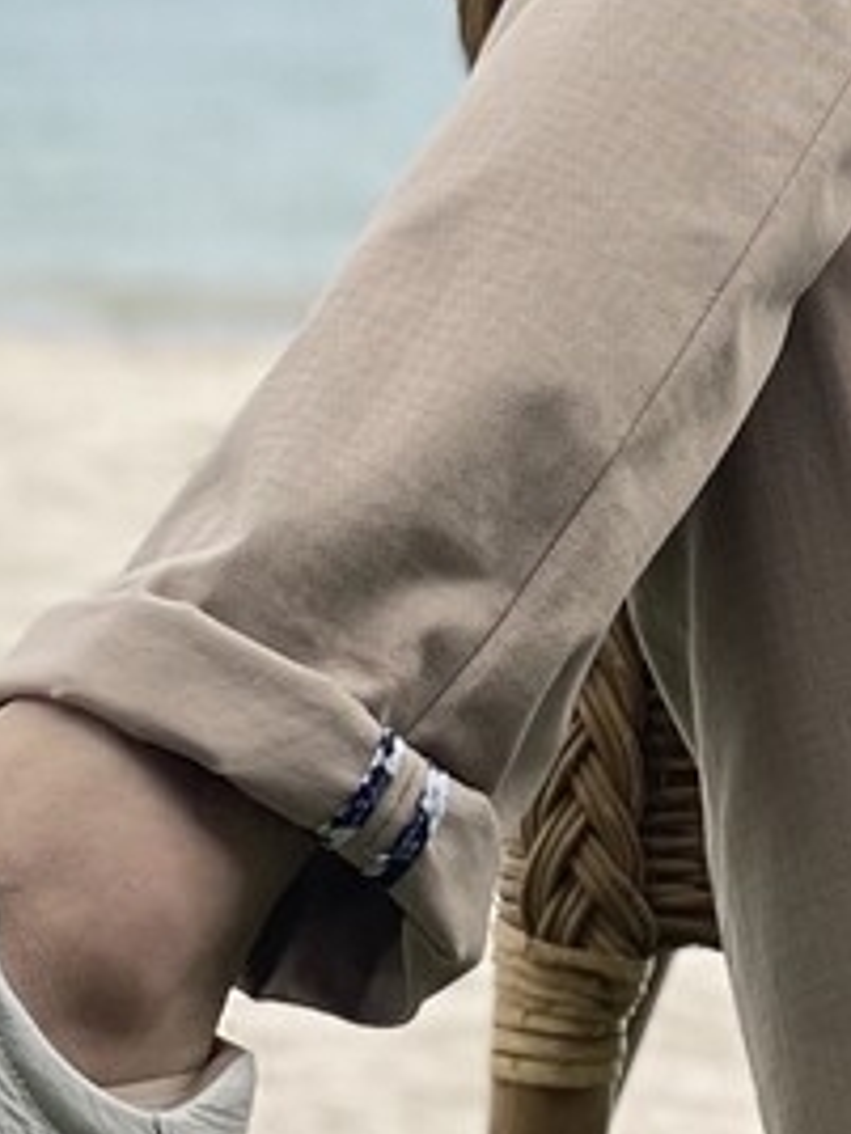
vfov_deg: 8.4
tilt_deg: -0.2
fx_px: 7637
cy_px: -360
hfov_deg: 6.3
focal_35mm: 233
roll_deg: -0.9
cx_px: 1414
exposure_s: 1/1996
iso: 32
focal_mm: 6
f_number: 2
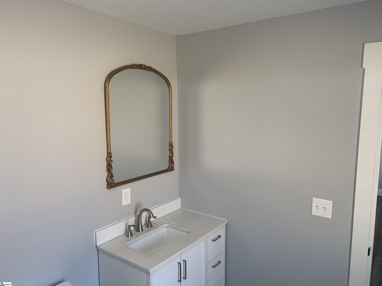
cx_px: 191
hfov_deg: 67.3
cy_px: 143
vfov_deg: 53.1
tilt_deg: -7.2
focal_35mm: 26
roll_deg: -0.1
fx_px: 287
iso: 64
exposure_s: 1/60
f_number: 1.8
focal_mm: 4.25
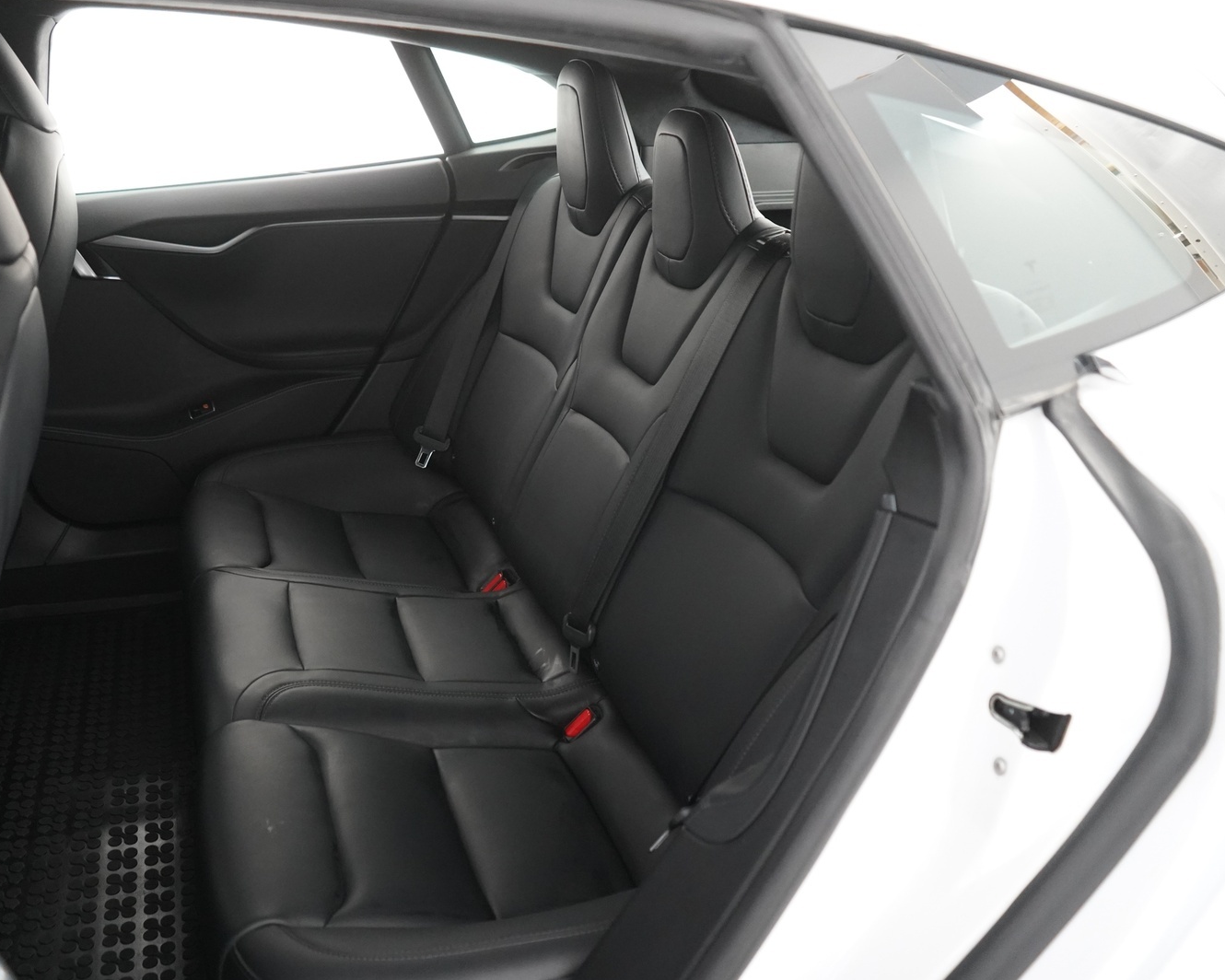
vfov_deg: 45.8
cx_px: 504
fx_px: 1160
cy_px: 492
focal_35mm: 32
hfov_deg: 55.3
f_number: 3.5
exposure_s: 1/40
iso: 5000
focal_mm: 28
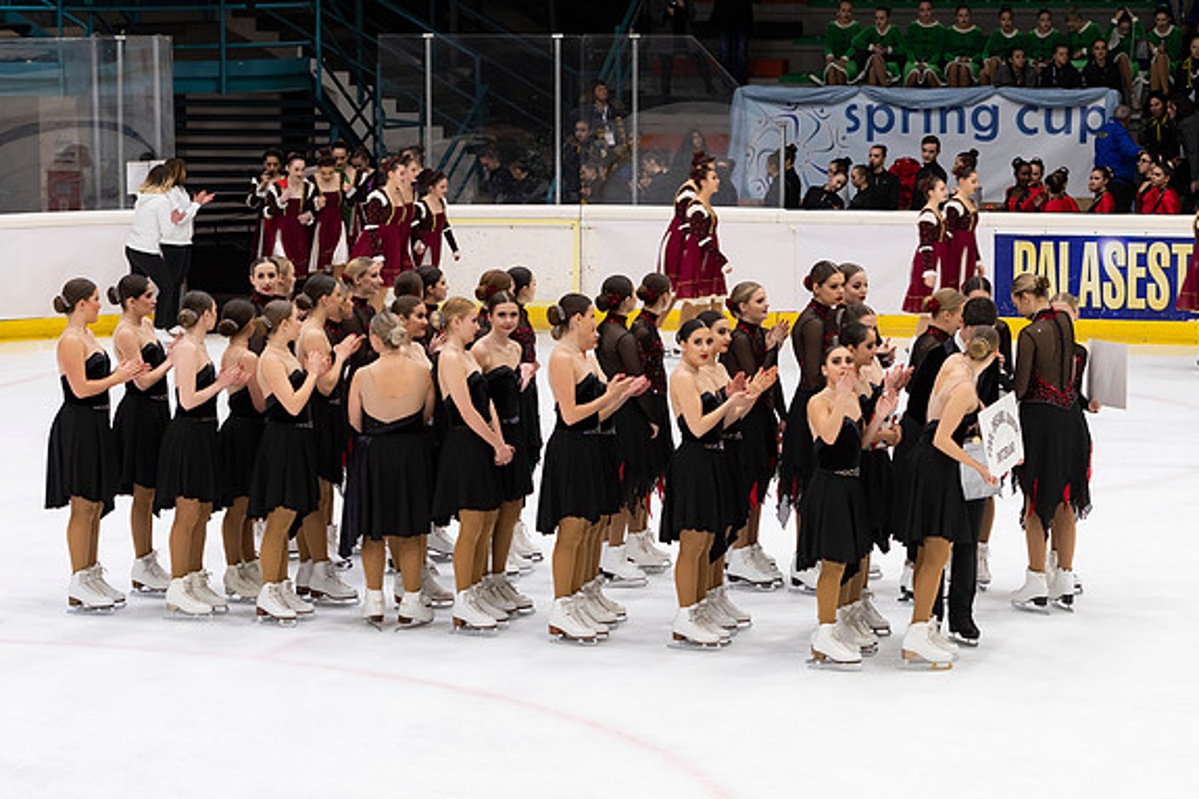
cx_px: 596
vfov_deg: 12.9
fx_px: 3529
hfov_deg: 19.3
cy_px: 402
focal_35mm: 106
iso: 800
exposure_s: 1/160
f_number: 4.5
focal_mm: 70
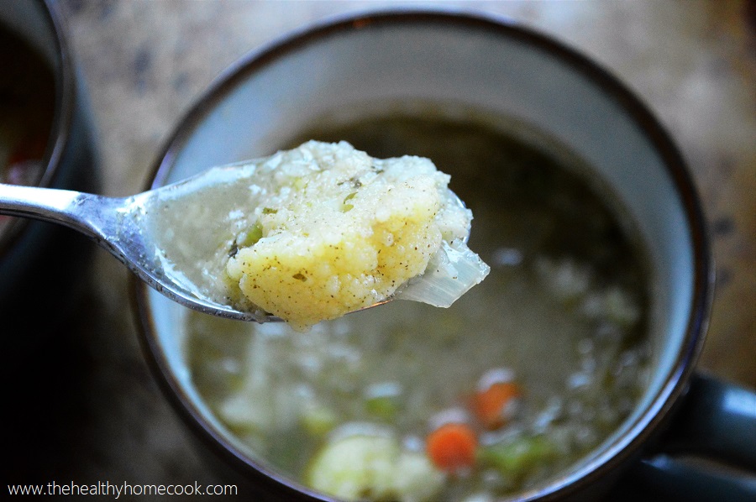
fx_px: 1447
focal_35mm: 69
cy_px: 251
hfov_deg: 29.3
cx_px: 378
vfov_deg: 19.7
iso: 3200
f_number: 5.3
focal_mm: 46
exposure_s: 1/200
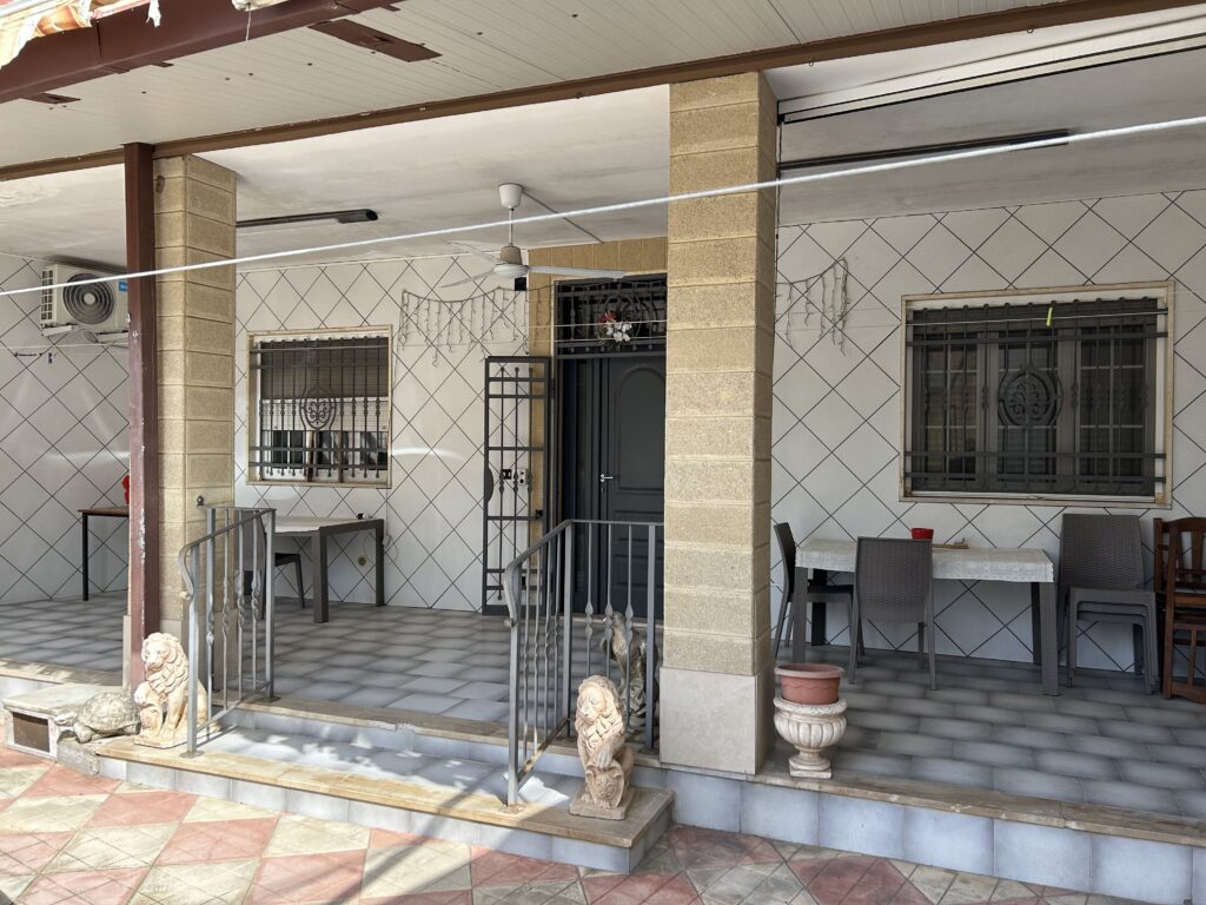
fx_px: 906
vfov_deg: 53.1
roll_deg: -0.9
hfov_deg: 67.3
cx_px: 603
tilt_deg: -1.1
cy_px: 452
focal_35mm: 26
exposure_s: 1/797
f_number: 1.5
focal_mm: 5.7
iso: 50
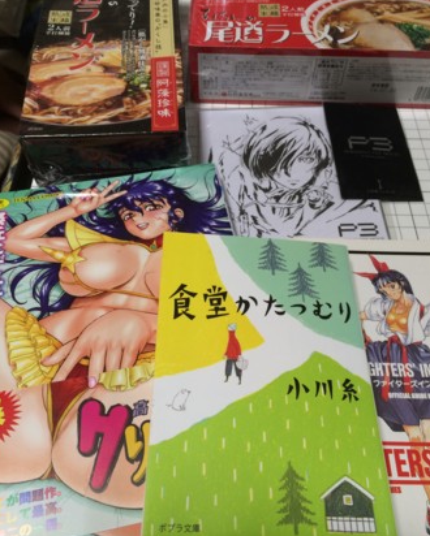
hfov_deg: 45.8
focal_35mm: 32
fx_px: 509
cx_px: 219
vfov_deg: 55.6
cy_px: 250
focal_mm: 4.12
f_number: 2.2
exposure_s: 1/30
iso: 80
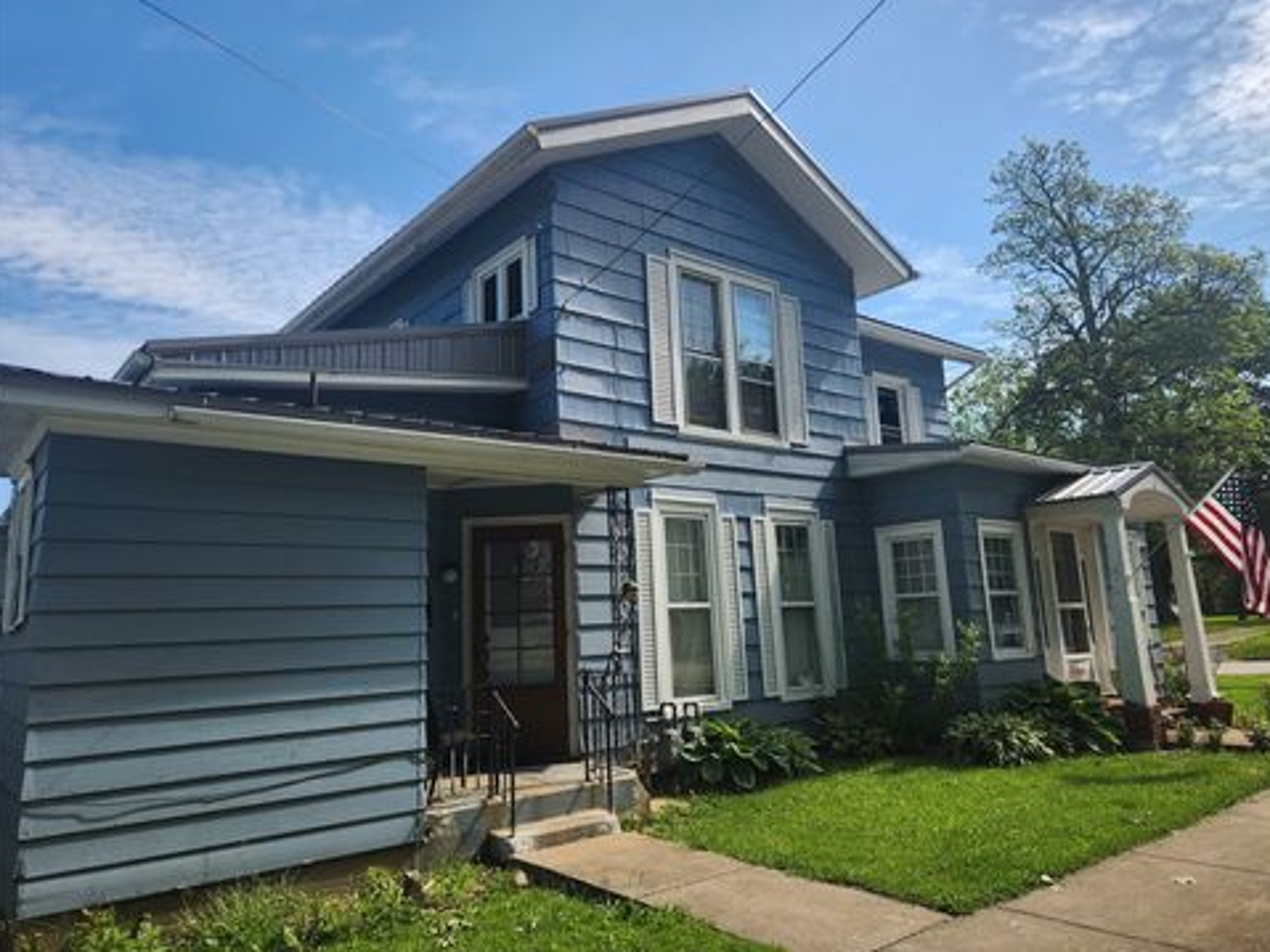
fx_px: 880
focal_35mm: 24
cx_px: 650
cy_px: 476
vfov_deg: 56.8
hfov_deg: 71.6
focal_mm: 5.4
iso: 20
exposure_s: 1/1139
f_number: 1.8
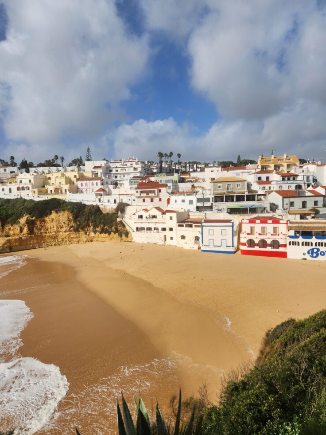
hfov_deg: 56.8
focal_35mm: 24
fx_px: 301
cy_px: 219
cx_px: 162
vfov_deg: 71.6
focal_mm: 5.4
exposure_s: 1/3667
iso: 20
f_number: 1.8
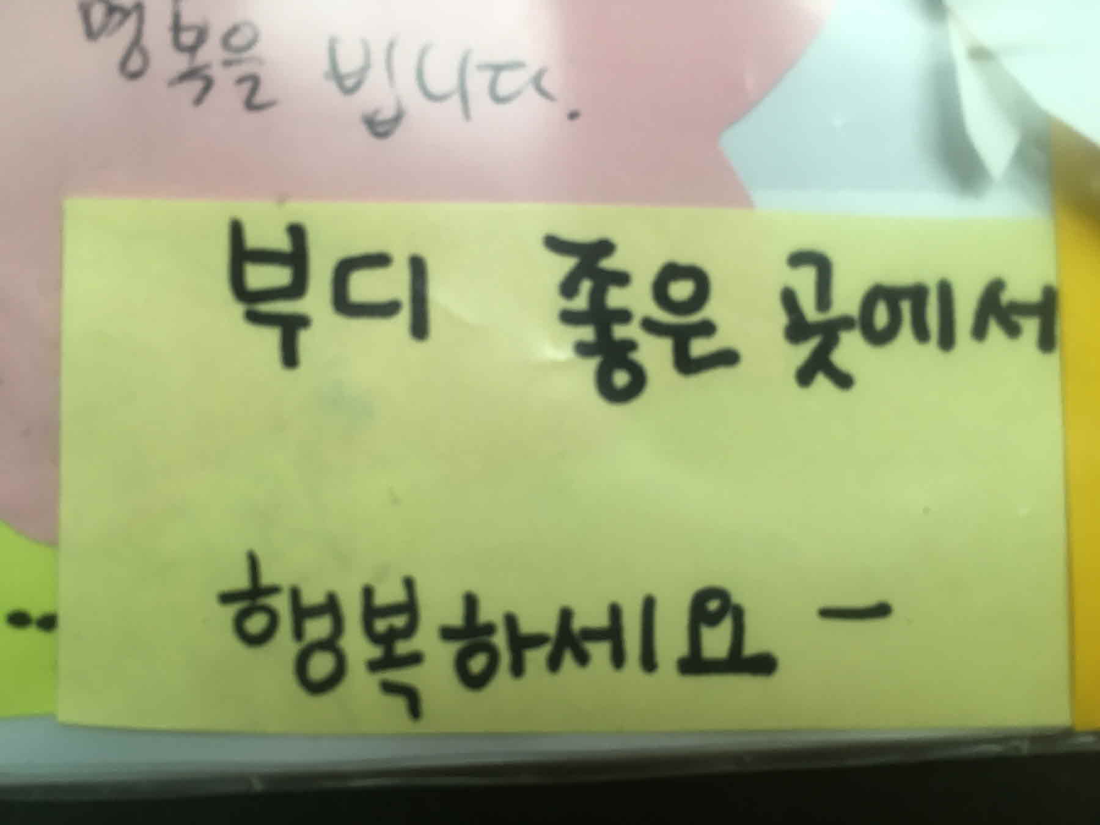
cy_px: 412
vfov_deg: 48.2
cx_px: 550
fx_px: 922
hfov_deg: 61.7
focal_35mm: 29
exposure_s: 1/30
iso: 25
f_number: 2.2
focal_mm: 4.15
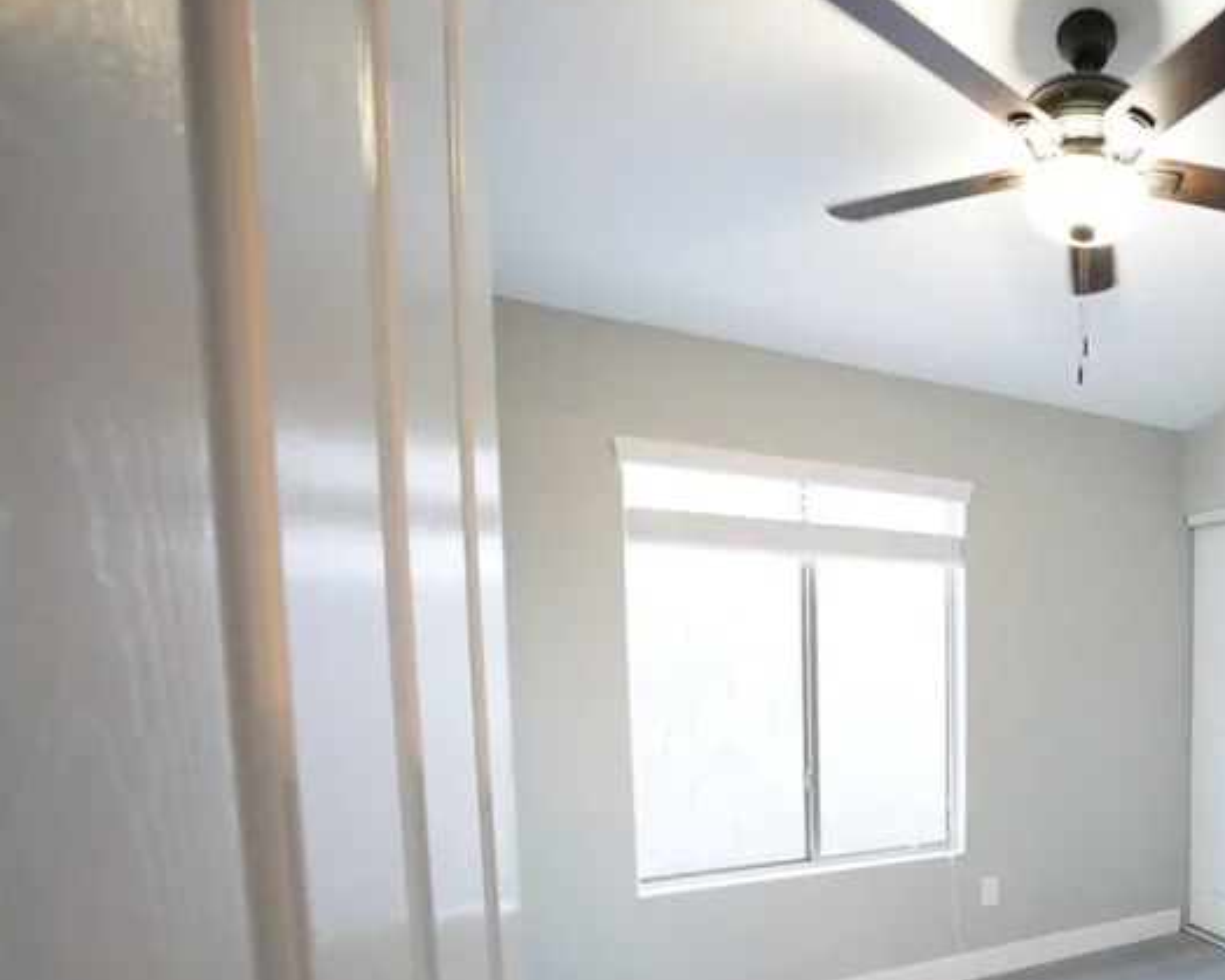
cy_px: 731
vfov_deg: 59.8
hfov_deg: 62.9
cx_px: 1101
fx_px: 797
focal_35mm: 22
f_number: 8
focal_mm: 12
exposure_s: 1/125
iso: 16000
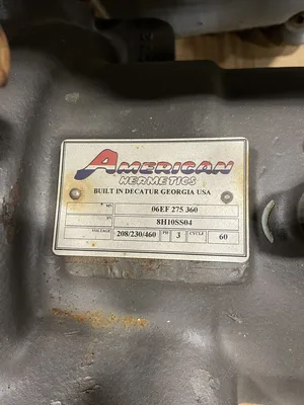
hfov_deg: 53.1
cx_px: 152
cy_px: 202
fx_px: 304
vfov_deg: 67.3
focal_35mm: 26
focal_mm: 4.2
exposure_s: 1/60
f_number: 1.6
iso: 320
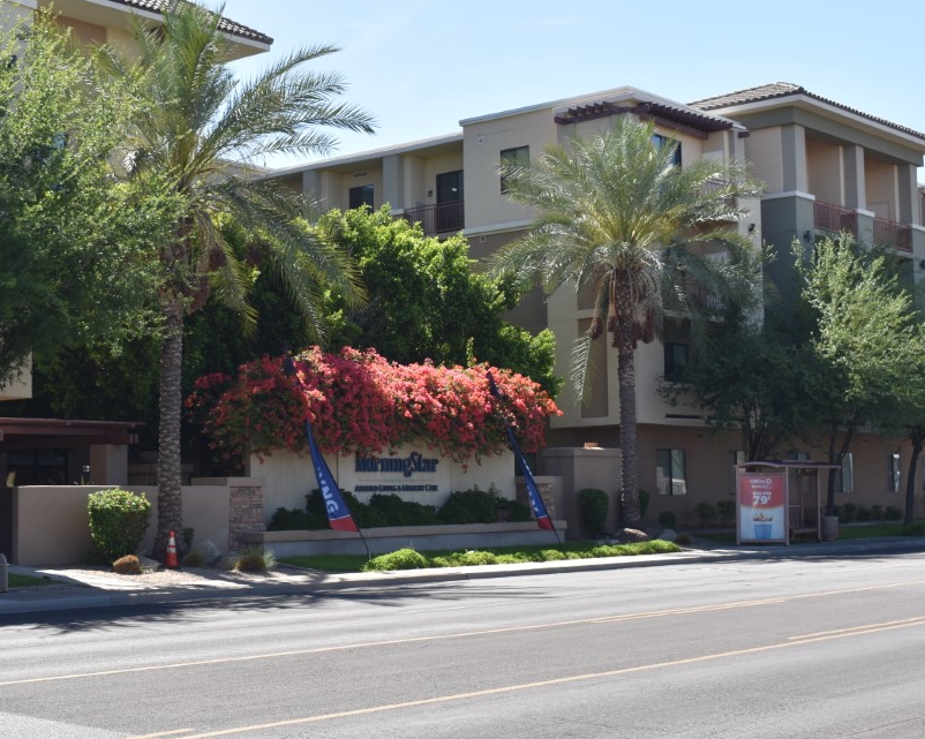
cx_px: 382
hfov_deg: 32.1
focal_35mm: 59
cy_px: 379
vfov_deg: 25.9
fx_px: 1606
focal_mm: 29
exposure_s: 1/200
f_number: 7.1
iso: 100
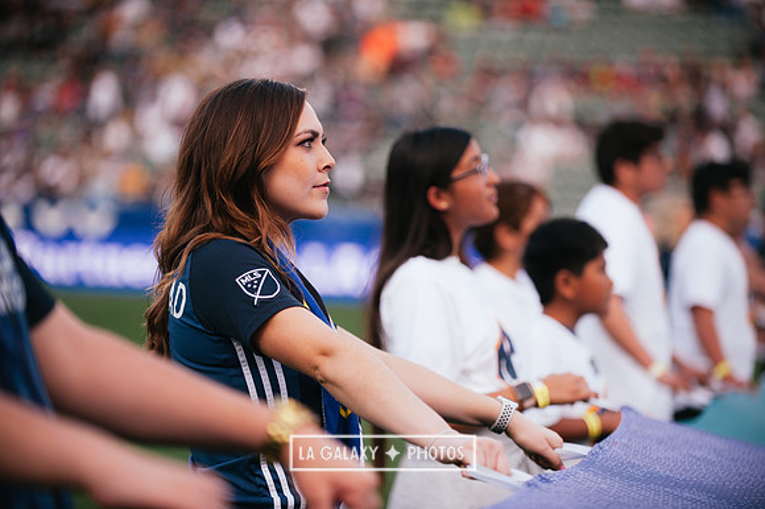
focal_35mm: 135
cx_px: 382
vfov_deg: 10.1
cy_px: 254
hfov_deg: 15.2
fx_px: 2867
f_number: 2.8
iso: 250
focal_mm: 135
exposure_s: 1/640
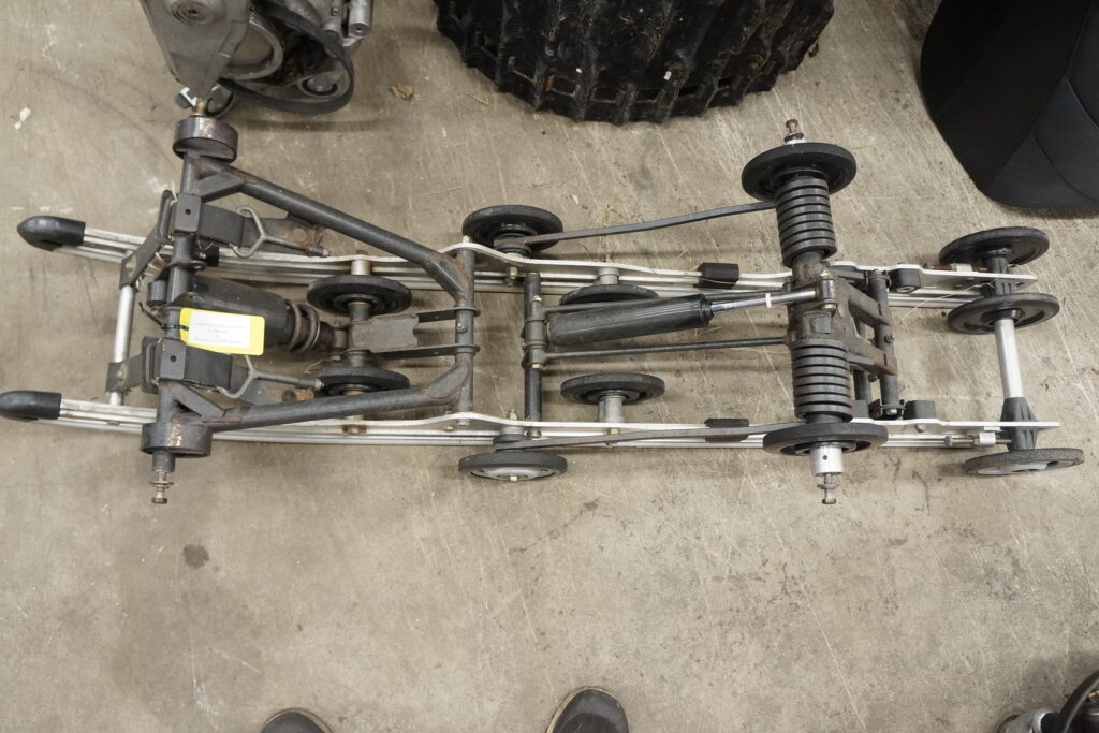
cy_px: 366
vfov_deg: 47.9
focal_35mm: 27
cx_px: 550
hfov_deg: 67.4
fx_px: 824
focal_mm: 18
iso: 1250
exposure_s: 1/60
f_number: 4
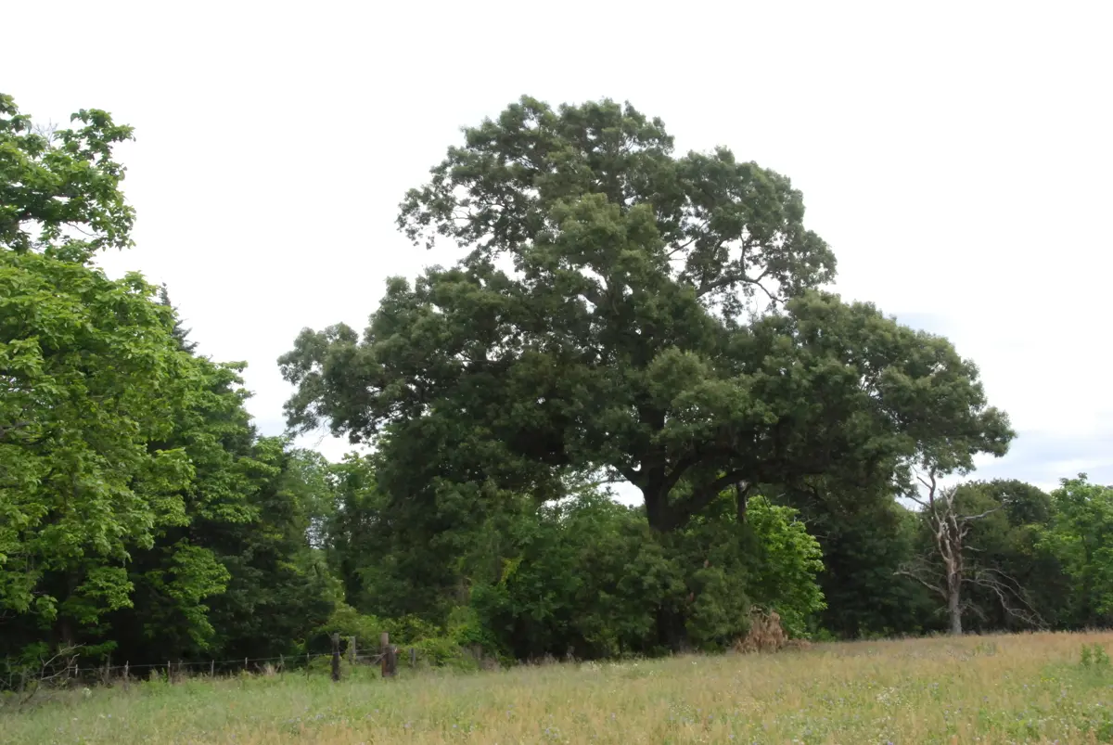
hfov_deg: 42.3
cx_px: 556
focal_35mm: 46
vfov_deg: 29.0
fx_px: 1439
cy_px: 372
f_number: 18
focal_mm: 31
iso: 800
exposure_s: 1/200
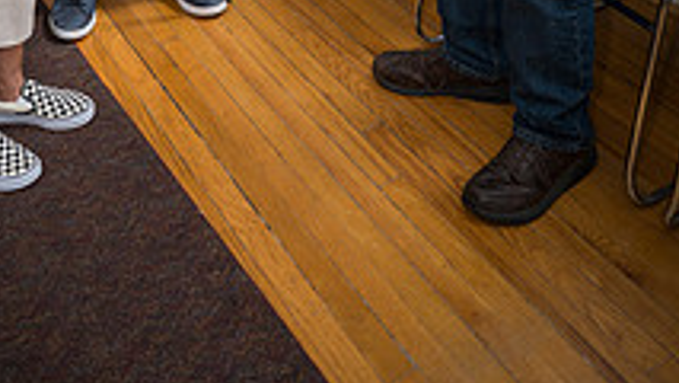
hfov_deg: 38.6
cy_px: -268
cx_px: 214
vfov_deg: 18.6
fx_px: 955
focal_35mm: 53
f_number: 2.8
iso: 125
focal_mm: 24
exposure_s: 1/60
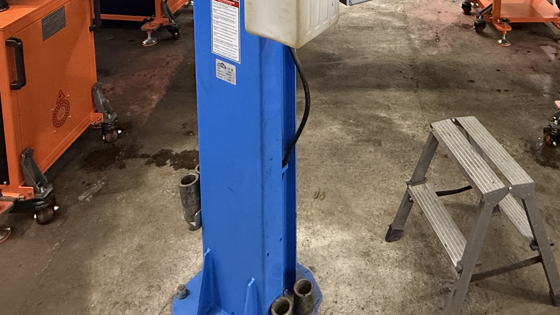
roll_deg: -0.4
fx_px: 490
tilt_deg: -7.4
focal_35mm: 33
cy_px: -114
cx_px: 349
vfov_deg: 28.1
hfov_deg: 58.8
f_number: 2.2
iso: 500
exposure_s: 1/50
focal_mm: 2.22
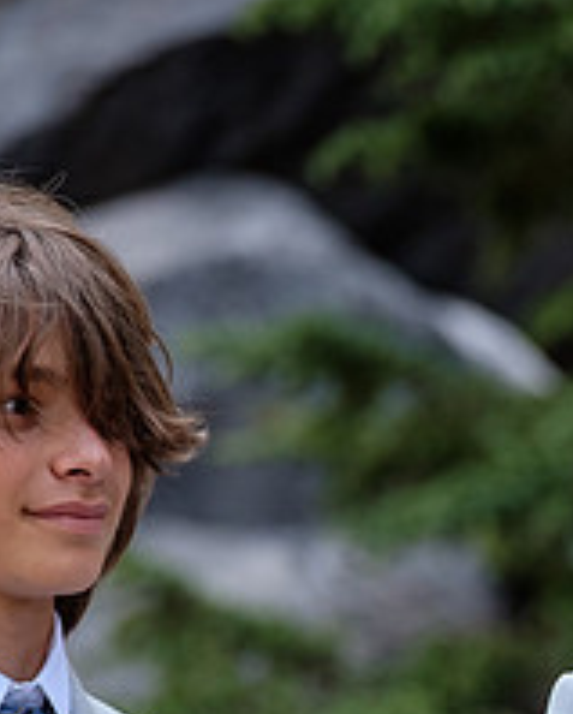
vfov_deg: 3.9
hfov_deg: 3.2
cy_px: 683
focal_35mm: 491
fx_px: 10384
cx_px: 742
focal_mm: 119.2
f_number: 2.8
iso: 640
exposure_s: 1/150
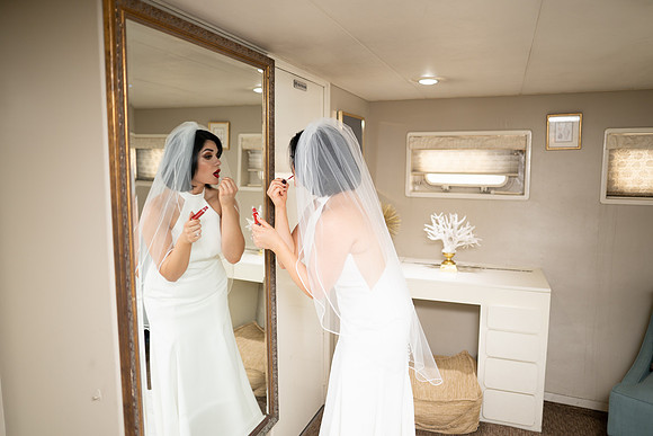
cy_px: 218
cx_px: 326
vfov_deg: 53.2
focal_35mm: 24
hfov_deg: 73.7
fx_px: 435
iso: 250
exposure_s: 1/400
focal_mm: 24
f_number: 1.4
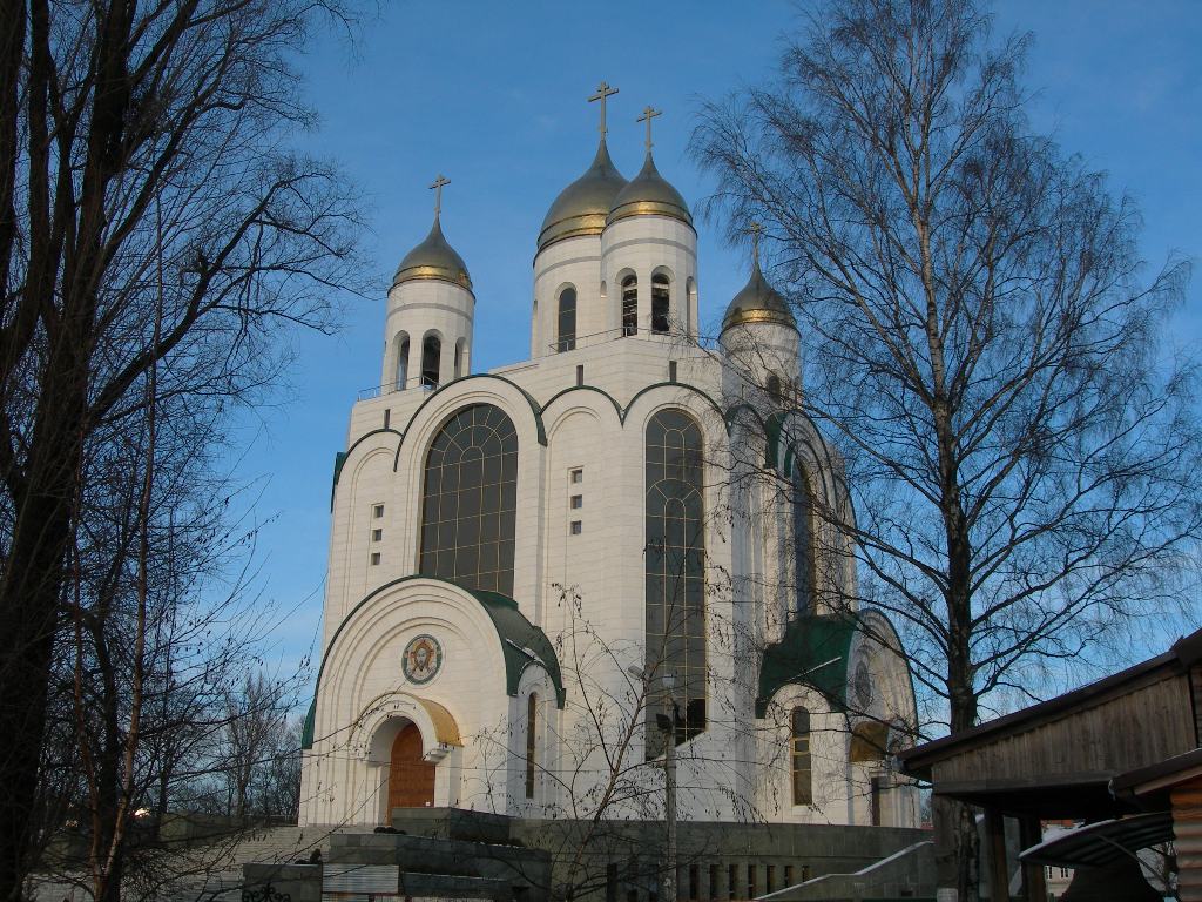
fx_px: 1320
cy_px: 451
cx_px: 601
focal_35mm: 38
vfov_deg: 37.7
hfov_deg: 49.0
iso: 50
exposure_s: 1/296
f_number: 4.8
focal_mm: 7.8
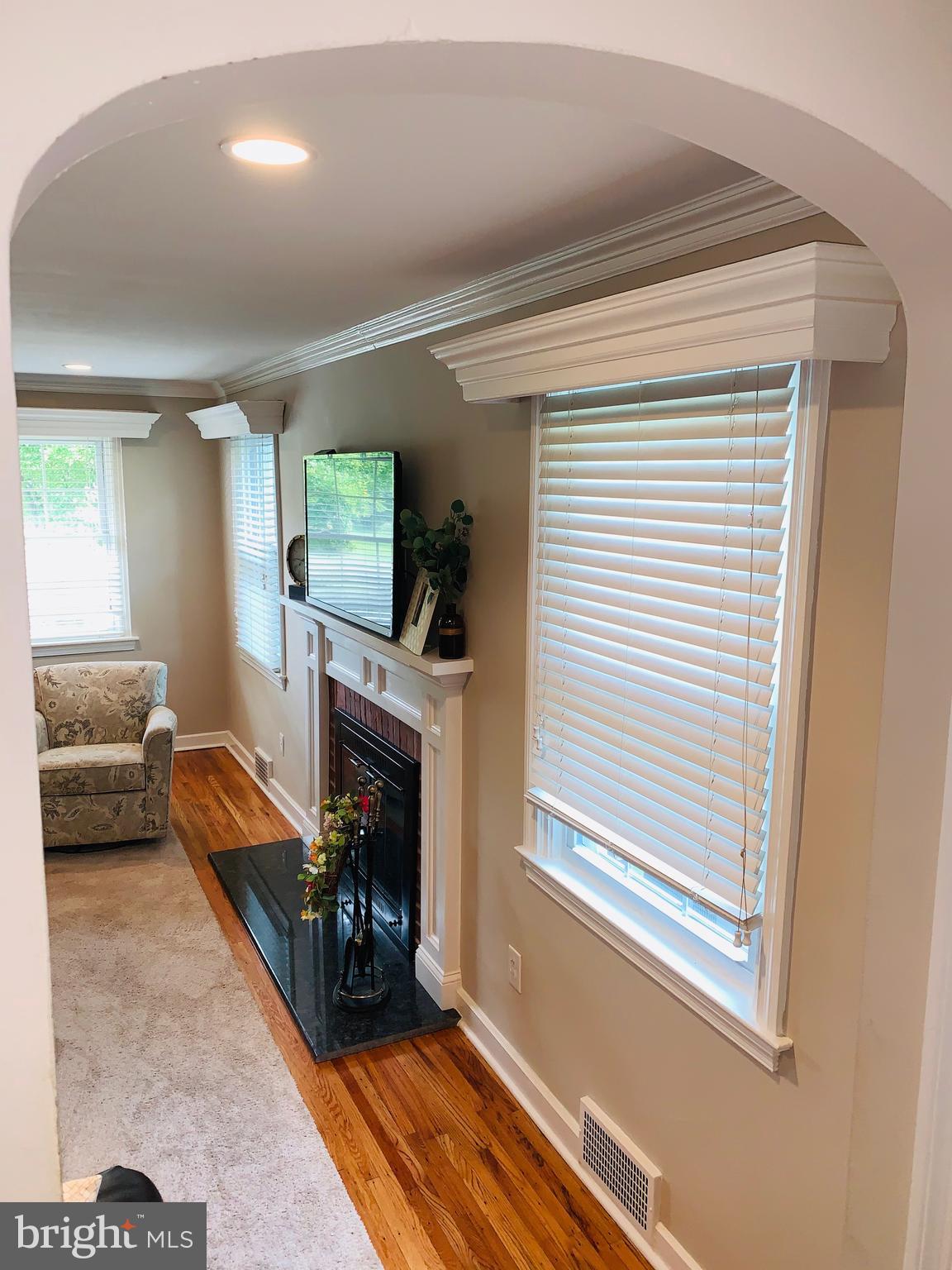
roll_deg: -0.7
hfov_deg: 53.1
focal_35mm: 26
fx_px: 953
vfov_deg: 67.3
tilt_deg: -9.3
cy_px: 635
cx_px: 476
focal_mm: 4.25
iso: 40
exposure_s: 1/24
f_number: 1.8
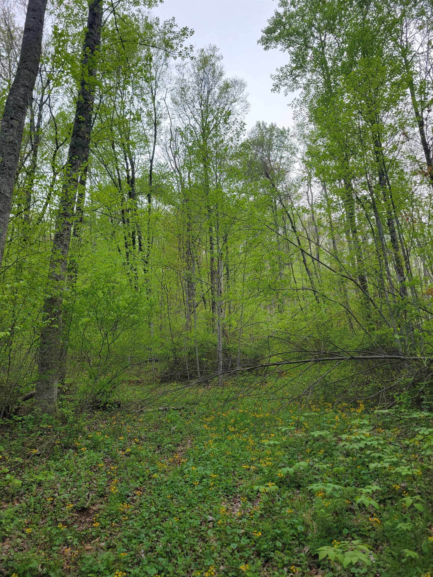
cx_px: 216
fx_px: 434
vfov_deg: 67.3
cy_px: 288
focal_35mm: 26
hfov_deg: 53.1
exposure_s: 1/299
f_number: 1.8
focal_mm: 5.4
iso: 40
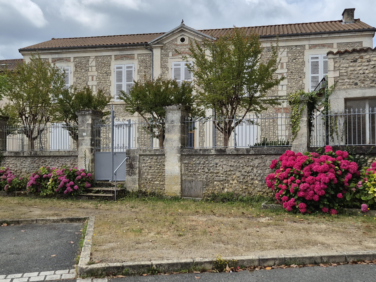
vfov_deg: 58.9
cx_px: 188
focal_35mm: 23
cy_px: 141
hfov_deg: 73.9
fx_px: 250
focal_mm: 5.4
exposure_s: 1/1742
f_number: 1.8
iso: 25
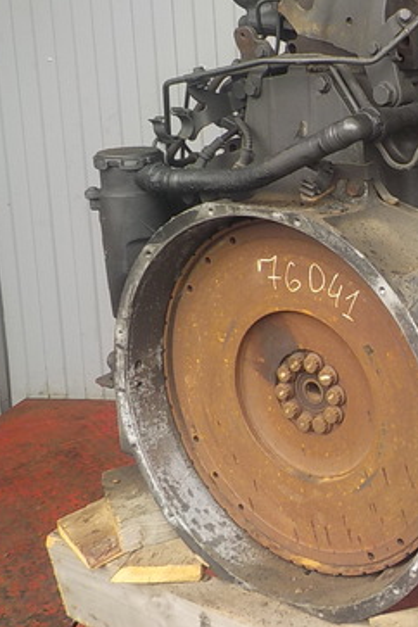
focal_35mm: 55
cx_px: 499
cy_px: 218
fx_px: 958
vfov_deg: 35.9
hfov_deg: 22.7
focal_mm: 4.1
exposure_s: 1/40
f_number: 3.3
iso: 125
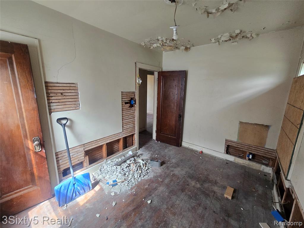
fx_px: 114
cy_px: 114
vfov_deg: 89.9
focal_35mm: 13
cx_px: 152
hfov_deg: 106.2
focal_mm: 2.2
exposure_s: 1/60
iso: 200
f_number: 2.2
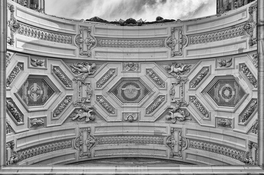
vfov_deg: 37.7
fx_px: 256
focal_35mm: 35
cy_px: 88
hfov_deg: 54.5
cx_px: 132
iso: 100
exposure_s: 1/400
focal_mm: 35
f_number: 4
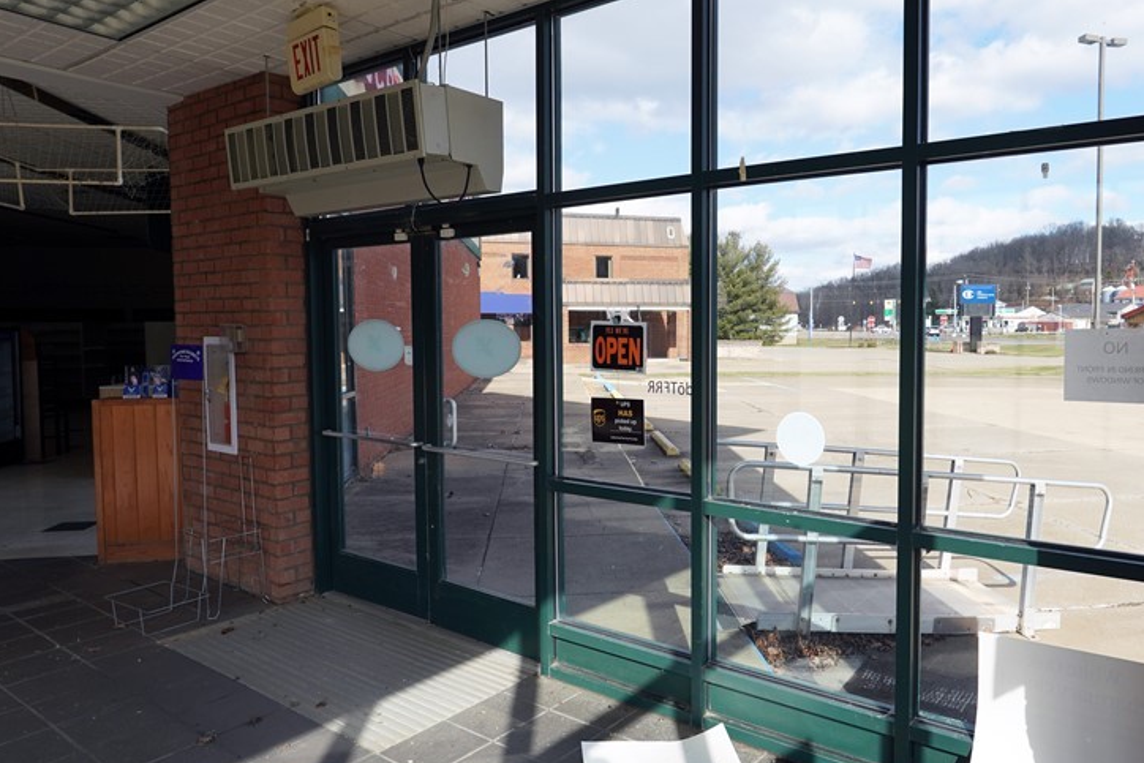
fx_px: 787
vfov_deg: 51.7
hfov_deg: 71.1
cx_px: 700
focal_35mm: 25
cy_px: 366
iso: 100
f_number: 4.5
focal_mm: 11
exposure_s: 1/400
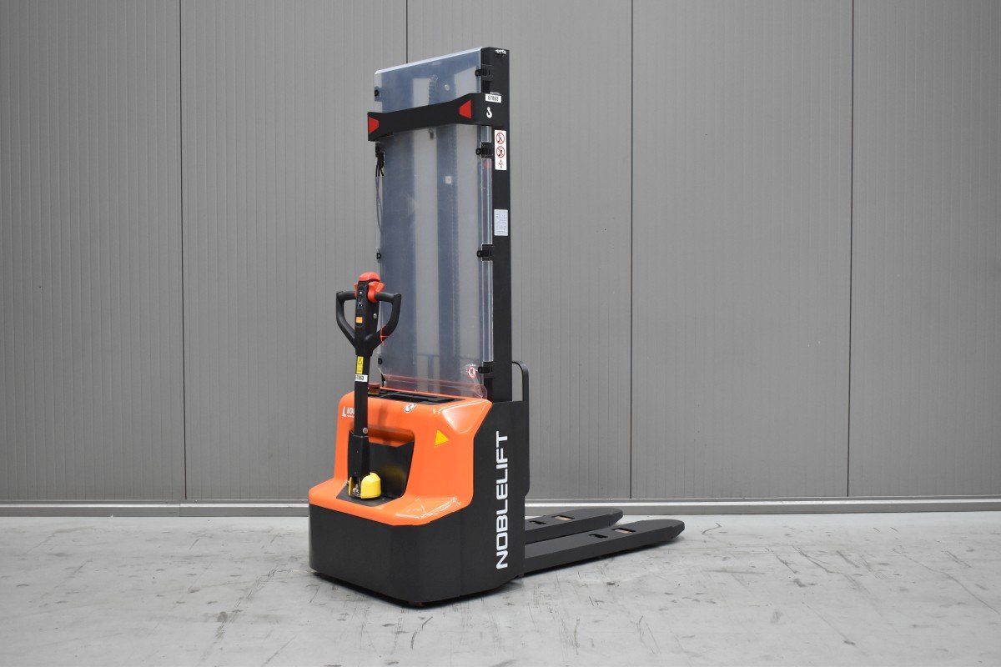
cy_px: 334
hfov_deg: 46.4
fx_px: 1168
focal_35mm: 42
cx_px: 500
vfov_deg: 31.9
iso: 1250
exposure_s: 1/50
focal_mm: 28
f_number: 5
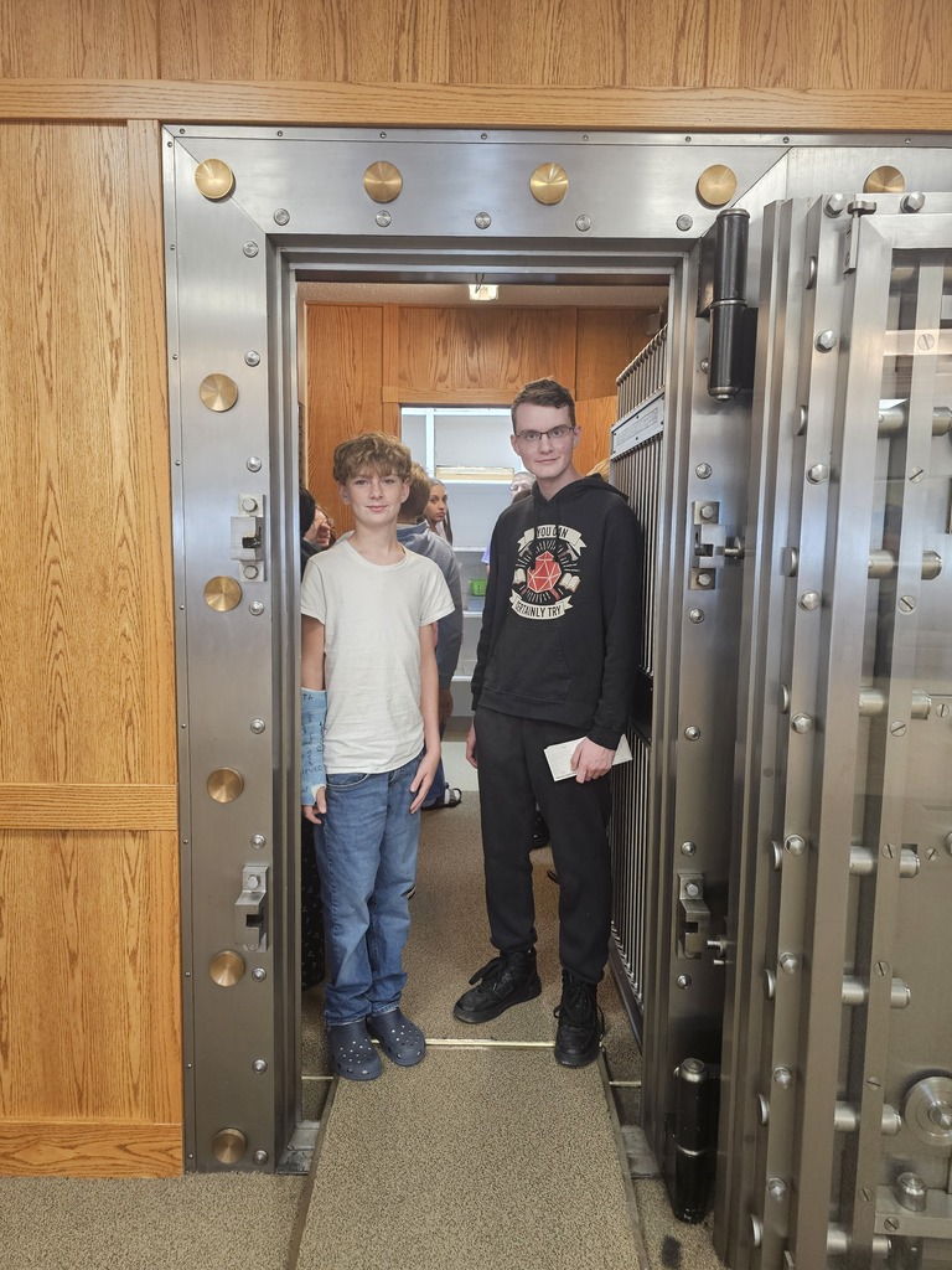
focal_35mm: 23
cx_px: 476
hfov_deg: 58.9
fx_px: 843
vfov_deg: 73.9
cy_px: 635
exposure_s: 1/120
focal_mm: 6.3
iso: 400
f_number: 1.7
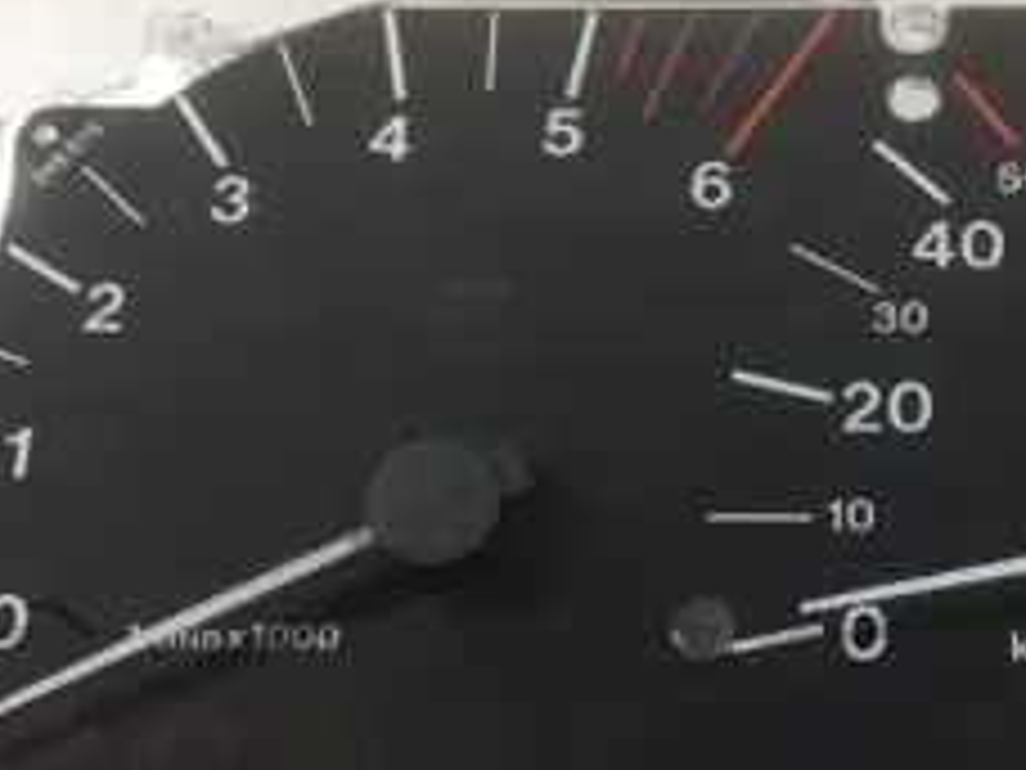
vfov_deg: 24.0
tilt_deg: -75.0
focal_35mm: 61
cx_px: 932
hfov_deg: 30.2
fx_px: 1808
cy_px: 432
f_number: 2.2
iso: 125
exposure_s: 1/33
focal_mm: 4.15
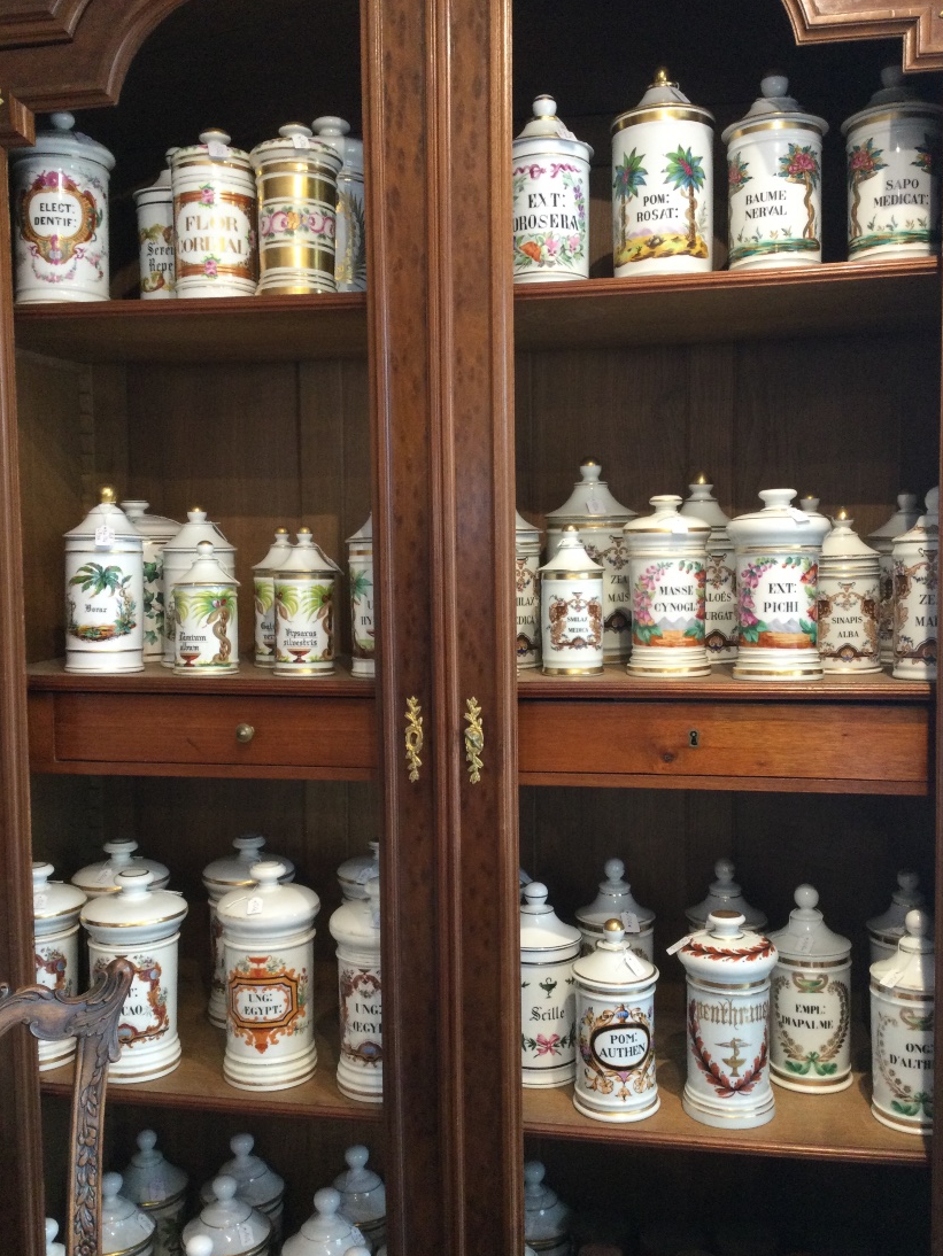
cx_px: 477
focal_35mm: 34
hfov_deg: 41.8
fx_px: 1234
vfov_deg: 53.9
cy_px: 625
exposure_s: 1/33
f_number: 2.4
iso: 125
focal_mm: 3.3
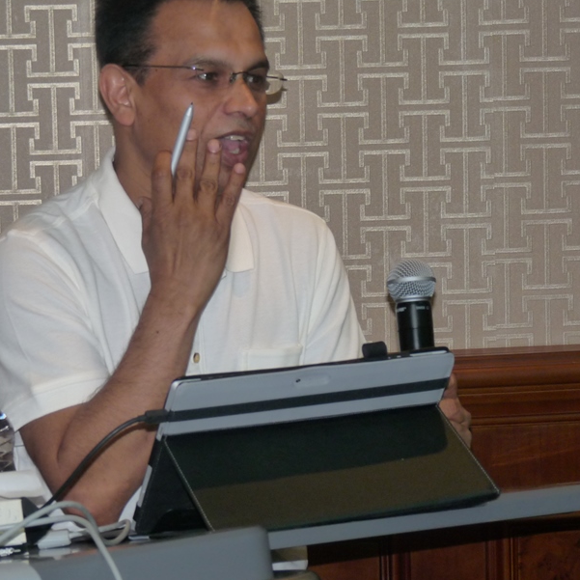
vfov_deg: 11.5
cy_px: 223
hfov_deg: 11.5
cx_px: 151
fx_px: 2881
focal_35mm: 152
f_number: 3.6
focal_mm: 18
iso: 200
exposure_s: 1/80
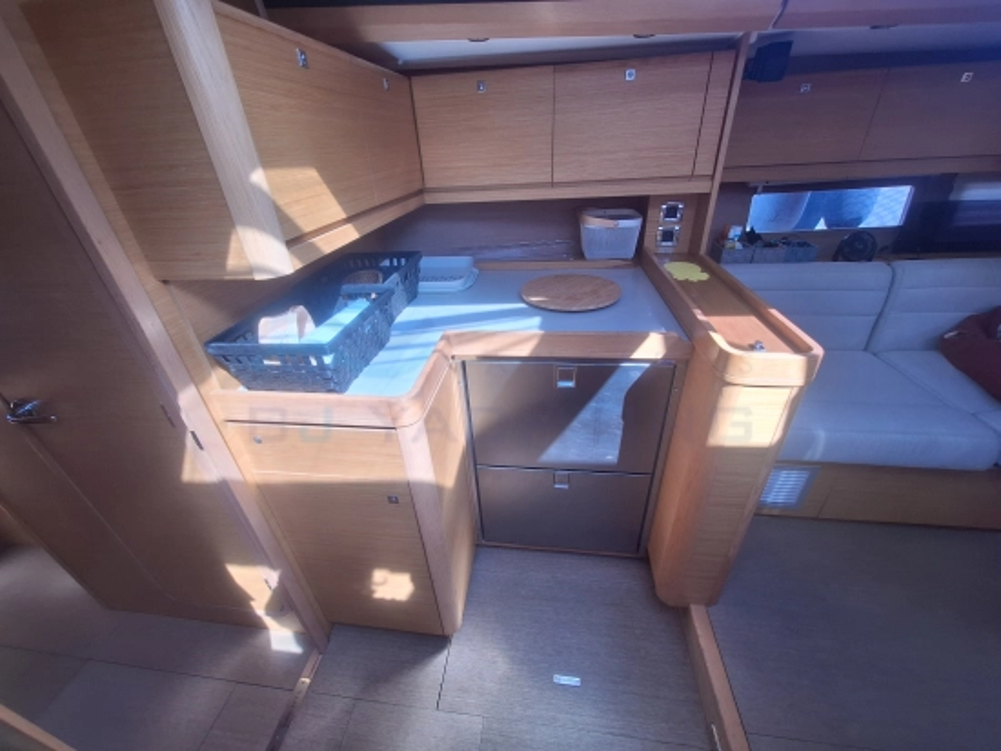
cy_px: 376
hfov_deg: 106.2
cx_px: 500
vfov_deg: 90.0
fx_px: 376
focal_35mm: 13
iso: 40
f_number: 2.2
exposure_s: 1/178
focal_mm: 1.74
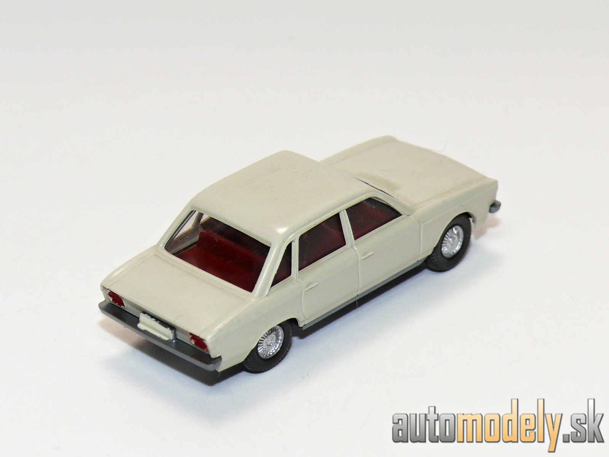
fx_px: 2375
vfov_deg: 11.0
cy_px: 228
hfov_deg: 14.6
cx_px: 304
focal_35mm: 135
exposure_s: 1/30
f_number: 4
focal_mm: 16.1
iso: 100
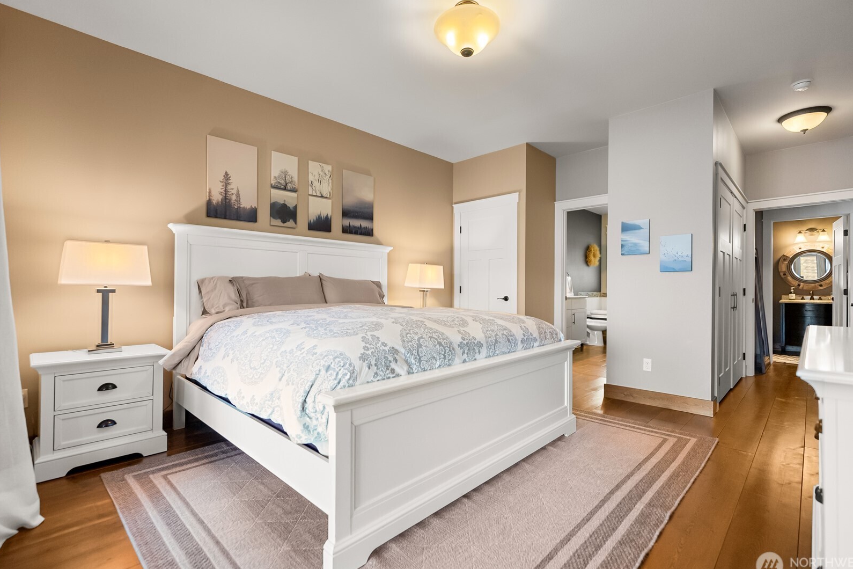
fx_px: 384
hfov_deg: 96.0
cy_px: 282
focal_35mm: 16
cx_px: 432
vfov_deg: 73.0
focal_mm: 15.2
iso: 400
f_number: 2.8
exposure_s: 1/80
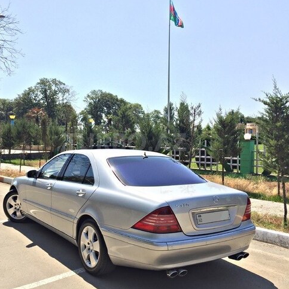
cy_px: 142
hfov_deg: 47.1
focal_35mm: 35
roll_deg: -0.7
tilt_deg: -0.2
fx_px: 331
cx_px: 125
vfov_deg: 47.2
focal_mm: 4.15
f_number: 2.2
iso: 32
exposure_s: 1/1412
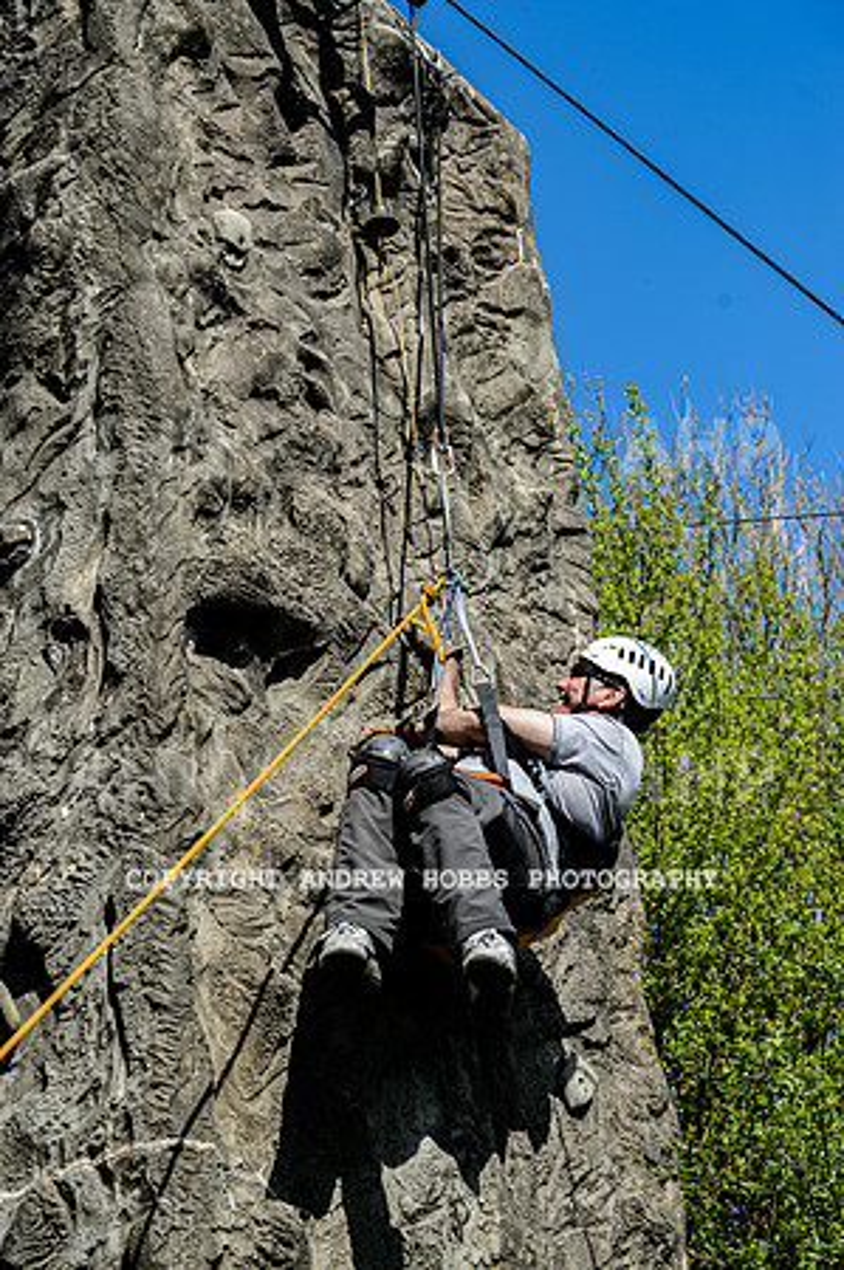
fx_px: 2890
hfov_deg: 16.6
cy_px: 635
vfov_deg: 24.8
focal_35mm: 82
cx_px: 422
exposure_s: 1/640
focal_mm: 82
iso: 160
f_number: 5.6
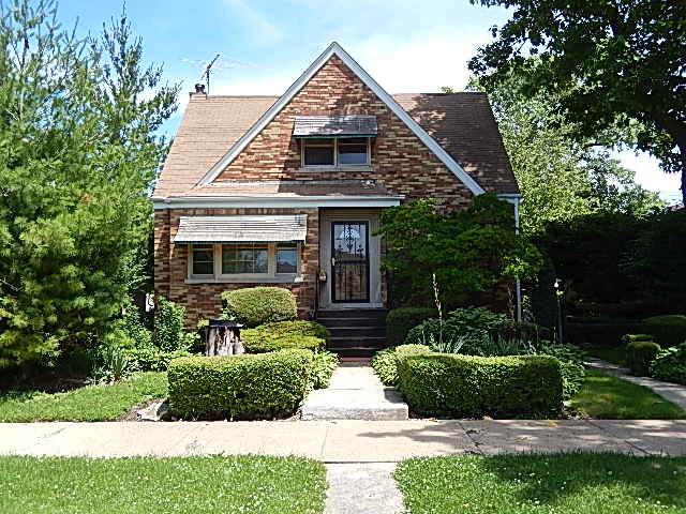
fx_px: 634
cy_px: 257
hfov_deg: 56.8
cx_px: 343
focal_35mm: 32
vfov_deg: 44.2
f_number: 3.8
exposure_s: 1/500
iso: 125
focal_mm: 5.7
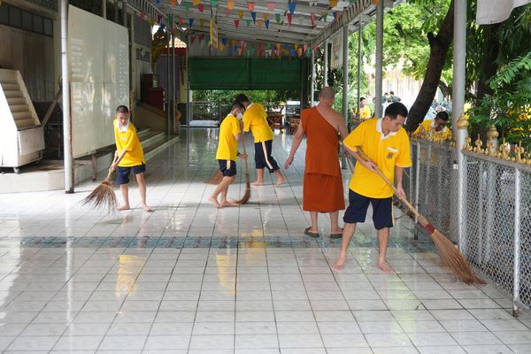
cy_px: 177
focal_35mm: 50
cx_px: 266
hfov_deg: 40.0
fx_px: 730
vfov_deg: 27.3
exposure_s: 1/60
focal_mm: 33
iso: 250
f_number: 5.6
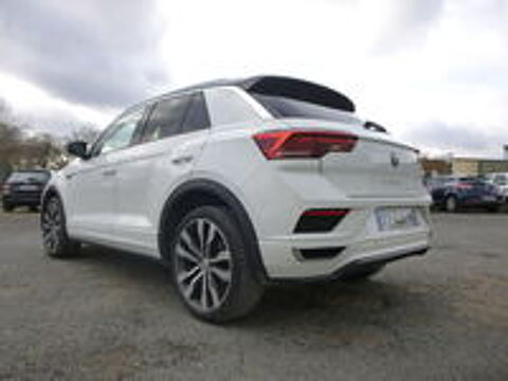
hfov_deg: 69.4
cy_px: 190
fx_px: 367
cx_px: 254
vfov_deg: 54.9
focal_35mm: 25
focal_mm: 4.5
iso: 160
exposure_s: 1/320
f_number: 3.1
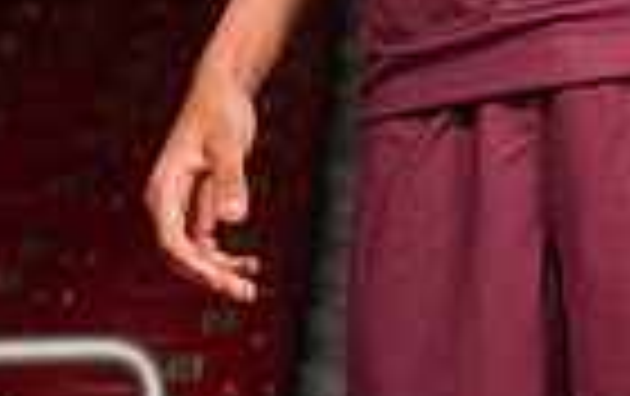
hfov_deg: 9.1
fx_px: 3938
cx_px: 554
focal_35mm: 229
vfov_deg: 5.6
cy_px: -540
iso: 250
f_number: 6.3
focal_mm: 70
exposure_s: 1/200
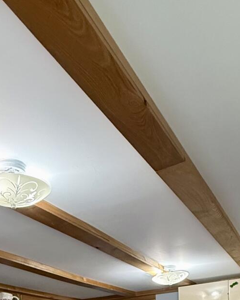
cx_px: 98
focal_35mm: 44
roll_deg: +3.4
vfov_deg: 30.5
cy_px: 412
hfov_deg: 34.1
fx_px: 391
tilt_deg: -7.8
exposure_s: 1/120
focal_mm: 2.22
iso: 400
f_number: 2.2
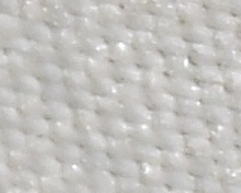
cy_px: -237
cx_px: 609
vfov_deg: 1.3
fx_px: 8409
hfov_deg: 1.6
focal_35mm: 1179
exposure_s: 1/160
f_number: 13
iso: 100
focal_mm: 140
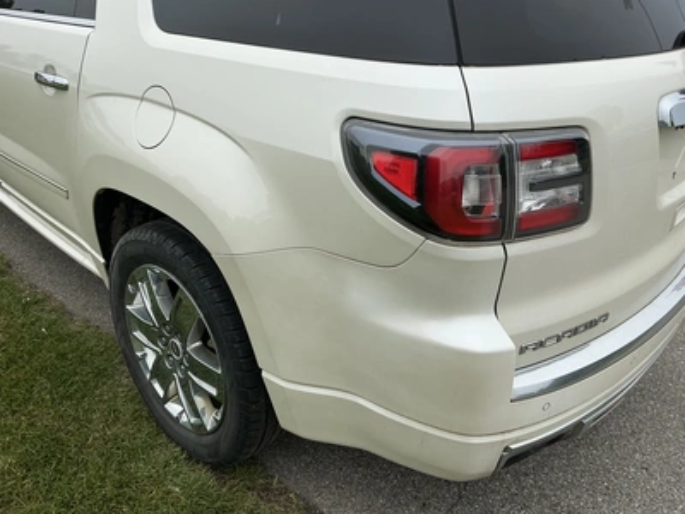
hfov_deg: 63.4
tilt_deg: -23.8
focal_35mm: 28
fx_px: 554
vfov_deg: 49.7
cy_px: 257
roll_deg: -1.9
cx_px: 342
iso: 25
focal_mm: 3
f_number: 1.8
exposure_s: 1/770
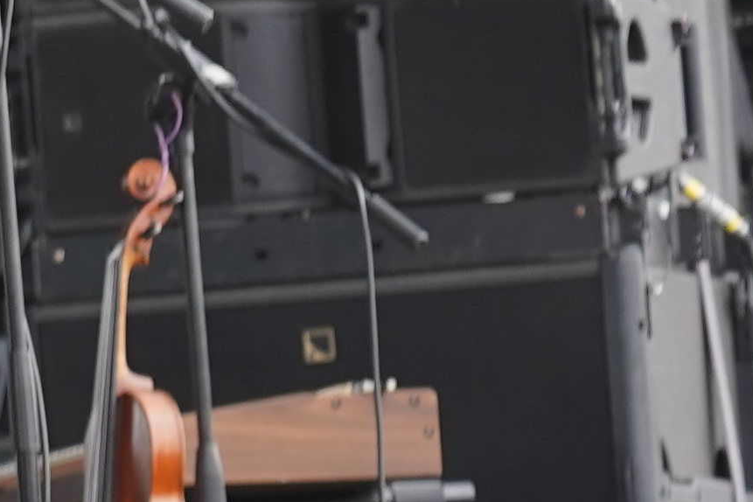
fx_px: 15310
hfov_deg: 2.8
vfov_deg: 1.9
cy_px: -110
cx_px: -1089
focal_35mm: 732
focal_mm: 105
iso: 200
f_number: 4
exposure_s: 1/125
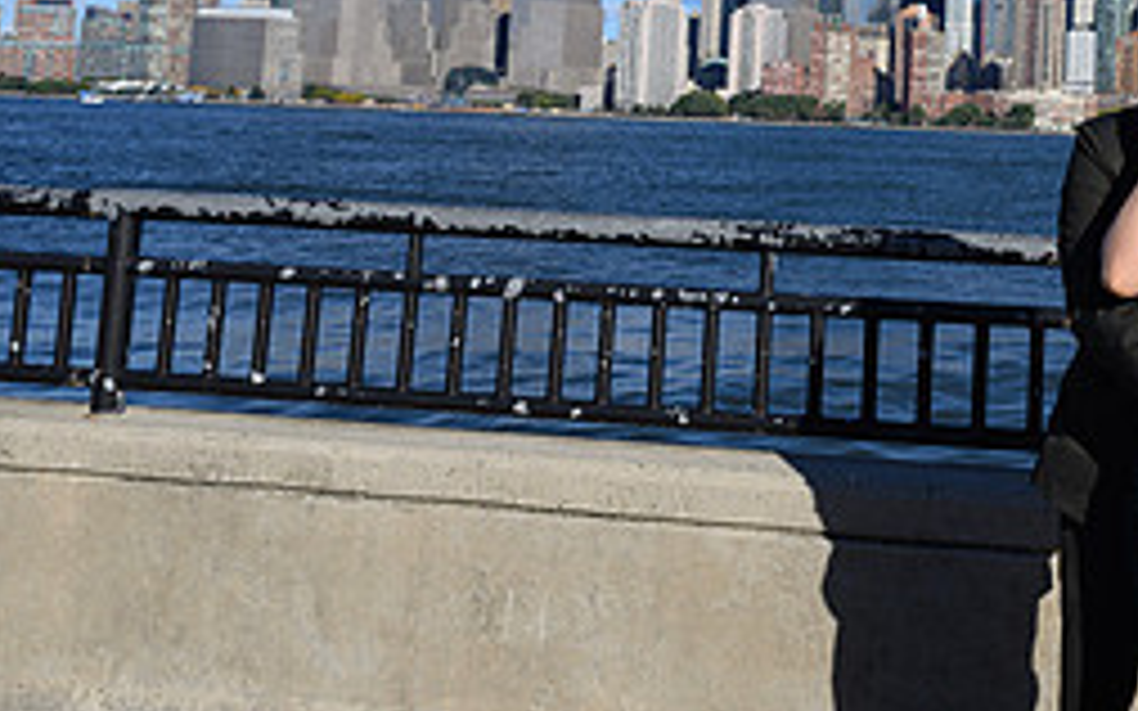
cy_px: -70
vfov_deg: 21.9
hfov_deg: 33.9
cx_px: 1071
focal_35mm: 56
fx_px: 1736
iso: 64
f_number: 5.6
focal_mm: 24
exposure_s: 1/500
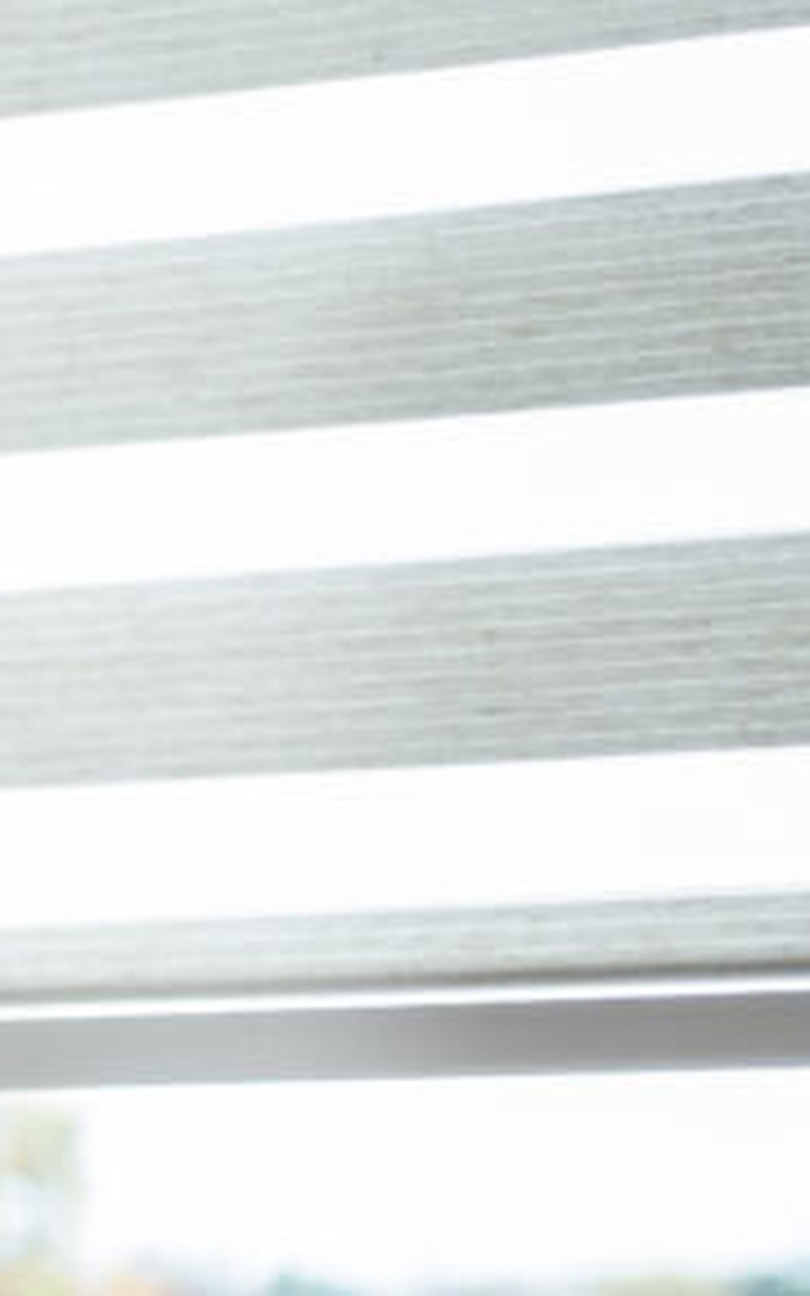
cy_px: 1190
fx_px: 4486
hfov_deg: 9.3
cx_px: -1125
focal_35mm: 127
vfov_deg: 16.2
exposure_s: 1/400
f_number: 1.8
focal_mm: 35
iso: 800
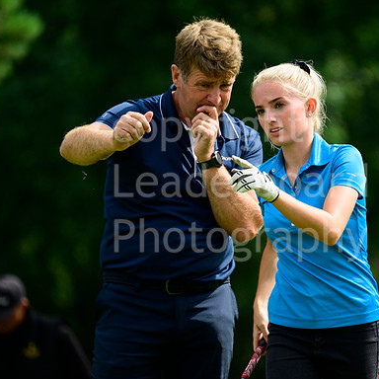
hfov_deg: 3.4
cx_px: 242
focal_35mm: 513
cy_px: 190
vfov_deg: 3.4
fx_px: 6355
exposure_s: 1/3200
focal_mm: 400
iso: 1000
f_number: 5.6
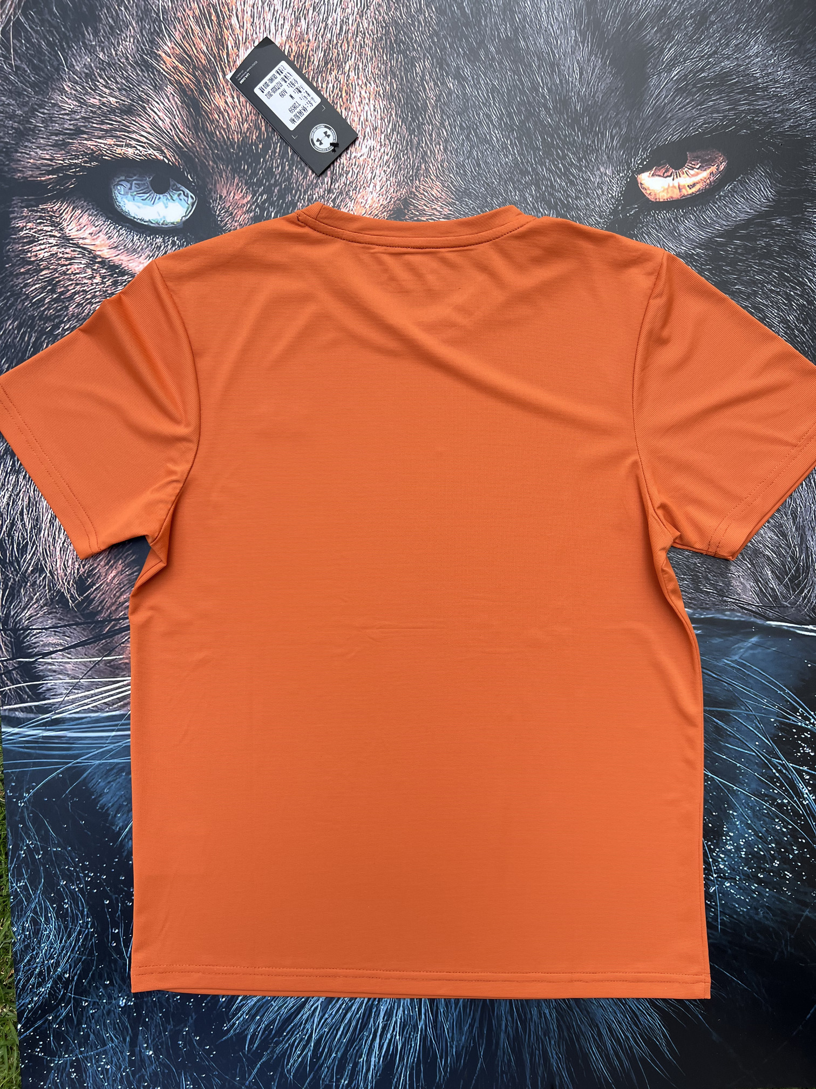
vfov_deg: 67.3
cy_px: 544
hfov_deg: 53.1
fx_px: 817
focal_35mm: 26
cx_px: 408
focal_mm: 5.7
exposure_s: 1/1079
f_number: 1.5
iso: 50
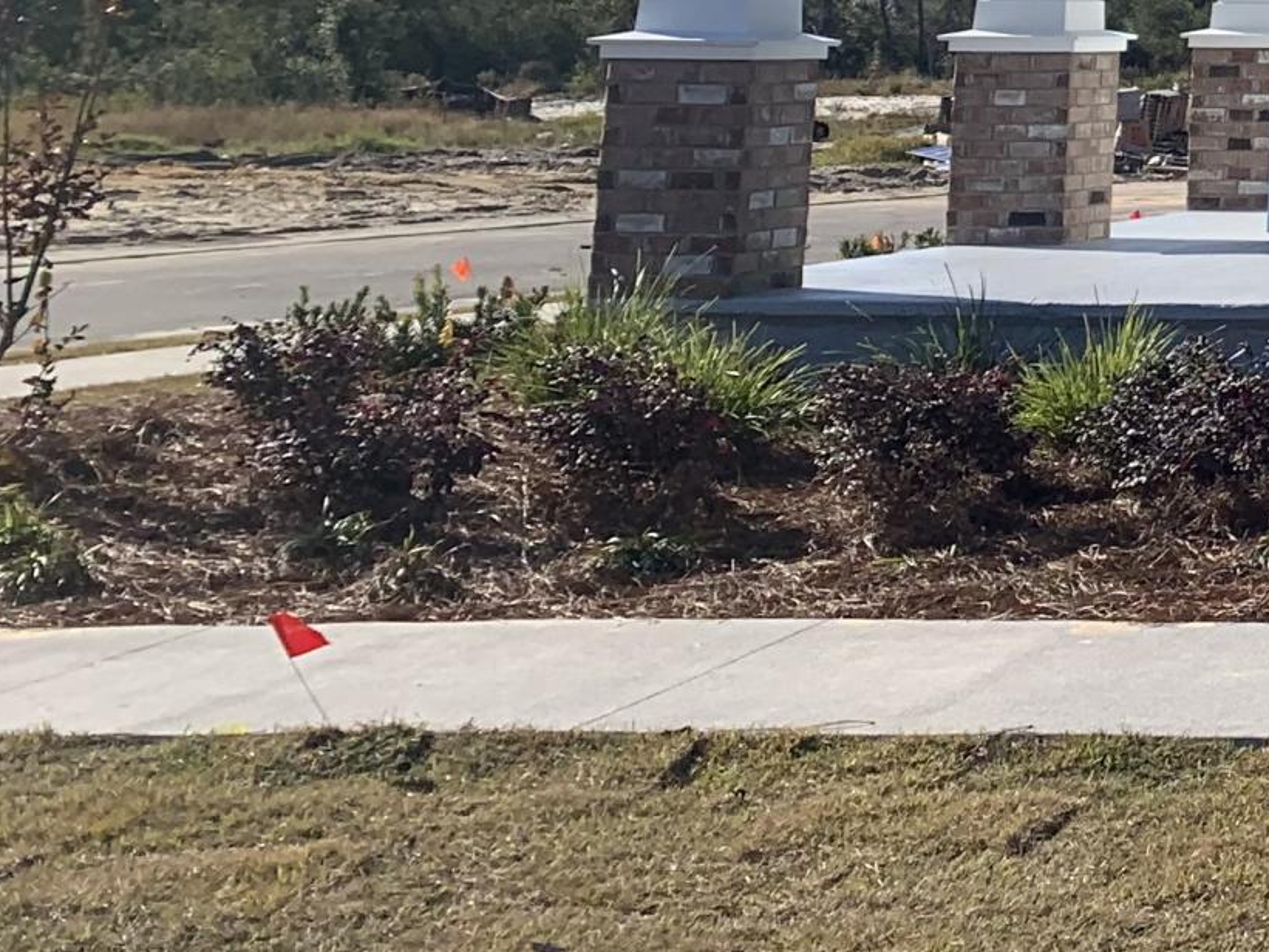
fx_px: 3483
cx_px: 2258
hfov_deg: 17.1
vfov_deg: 14.5
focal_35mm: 95
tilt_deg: +8.4
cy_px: -487
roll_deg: +0.0
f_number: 1.8
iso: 25
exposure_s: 1/2833
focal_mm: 4.25
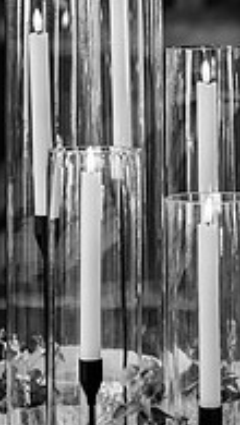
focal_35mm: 169
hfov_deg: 7.2
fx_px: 1908
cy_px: 157
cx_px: 101
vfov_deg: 12.7
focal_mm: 70
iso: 500
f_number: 3.5
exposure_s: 1/200
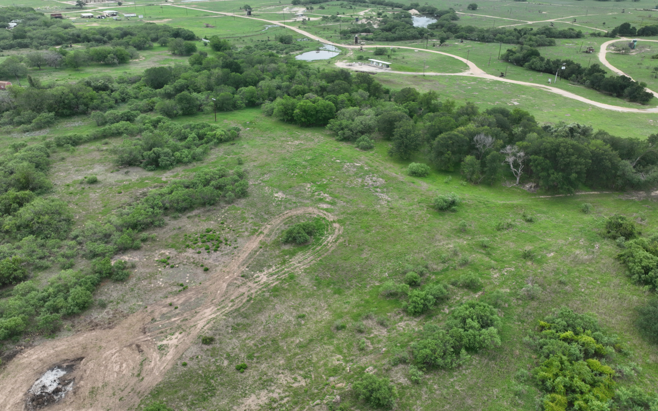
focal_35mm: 26
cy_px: 210
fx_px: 466
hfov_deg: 70.4
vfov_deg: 47.6
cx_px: 324
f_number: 2.8
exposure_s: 1/725
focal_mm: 12.29
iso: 100
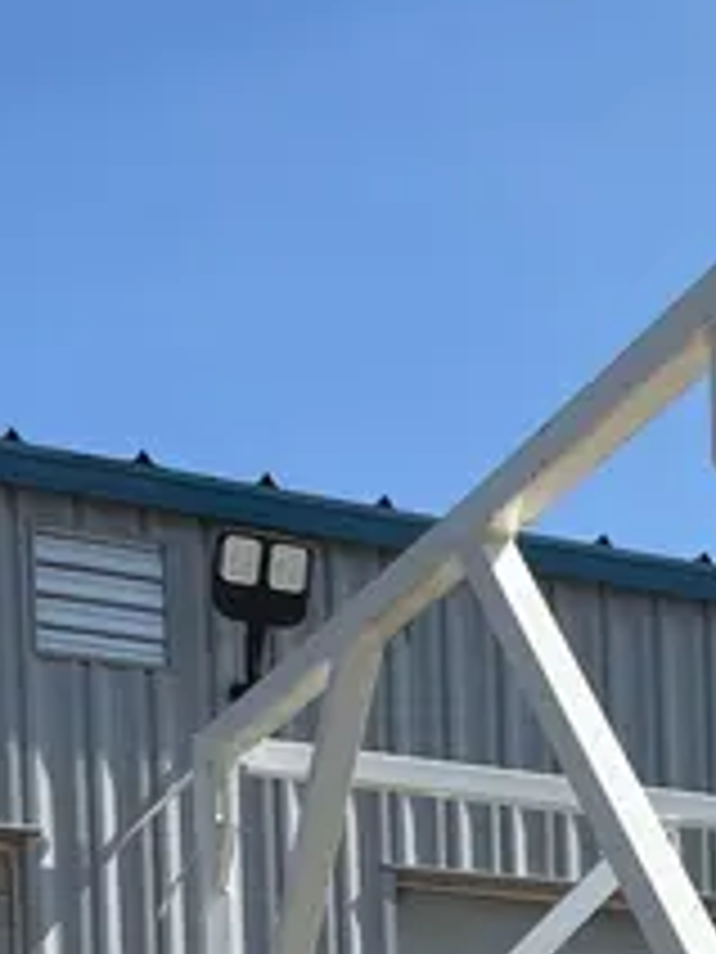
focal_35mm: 90
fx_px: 2482
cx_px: 1022
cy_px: 1420
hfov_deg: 15.4
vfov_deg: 19.2
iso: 50
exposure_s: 1/4484
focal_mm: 5.1
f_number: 1.6
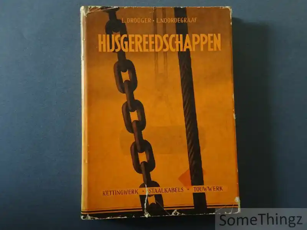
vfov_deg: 51.4
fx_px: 239
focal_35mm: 27
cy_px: 115
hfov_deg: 65.3
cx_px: 154
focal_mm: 4.6
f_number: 3.5
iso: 800
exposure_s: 1/20
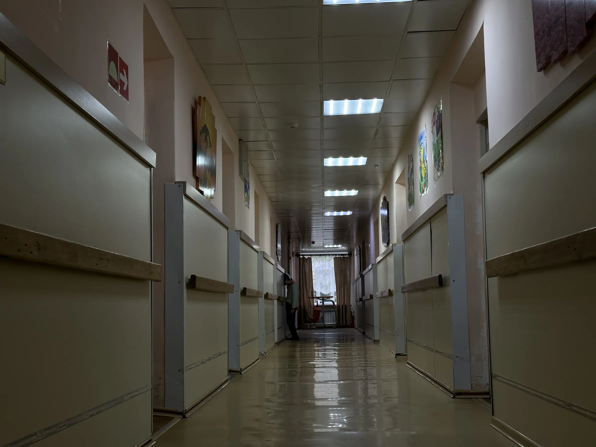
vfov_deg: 30.3
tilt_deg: +4.9
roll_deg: +1.4
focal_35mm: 48
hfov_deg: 39.7
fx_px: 826
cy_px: 224
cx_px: 298
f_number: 1.78
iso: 50
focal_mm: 6.86
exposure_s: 1/118
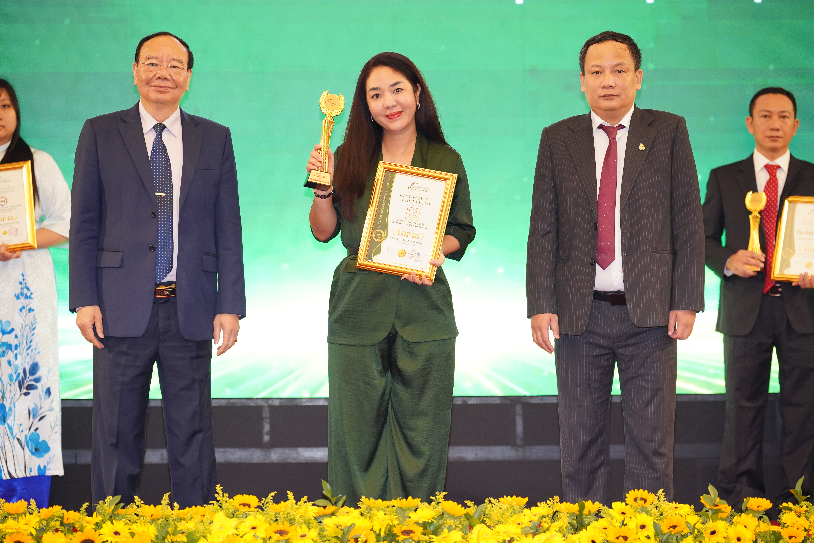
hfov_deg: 15.9
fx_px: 2917
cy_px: 272
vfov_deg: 10.6
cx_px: 407
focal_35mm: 129
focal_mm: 129
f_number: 3.2
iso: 2000
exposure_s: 1/200
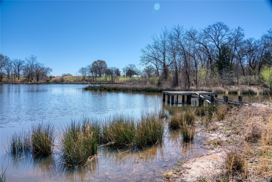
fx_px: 181
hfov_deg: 73.7
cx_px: 136
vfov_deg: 53.2
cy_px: 91
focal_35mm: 24
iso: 400
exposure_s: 1/250
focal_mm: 24
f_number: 13
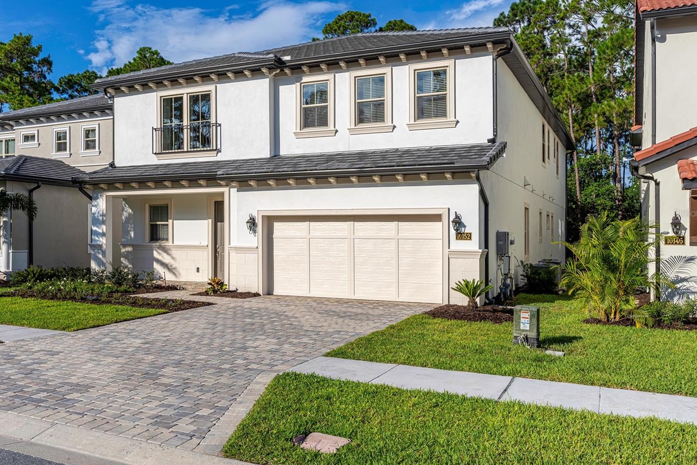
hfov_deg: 58.6
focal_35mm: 32
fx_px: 619
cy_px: 213
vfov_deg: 41.1
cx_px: 320
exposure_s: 1/2000
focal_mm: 28
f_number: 9
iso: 100
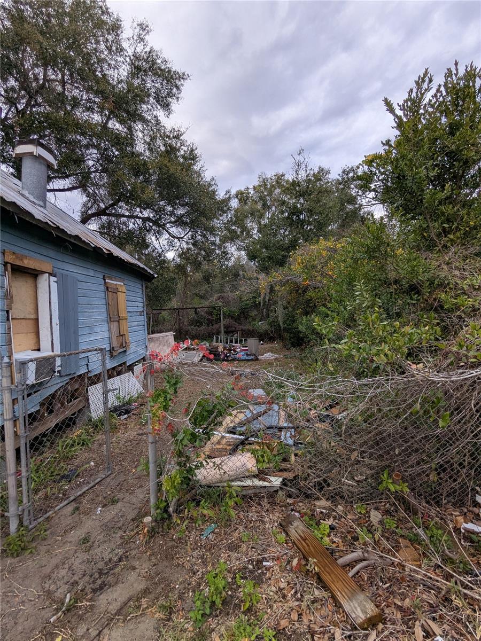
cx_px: 240
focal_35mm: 16
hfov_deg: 78.1
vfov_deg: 94.5
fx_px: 296
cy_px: 320
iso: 54
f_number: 2.2
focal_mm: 2.35
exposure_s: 1/166
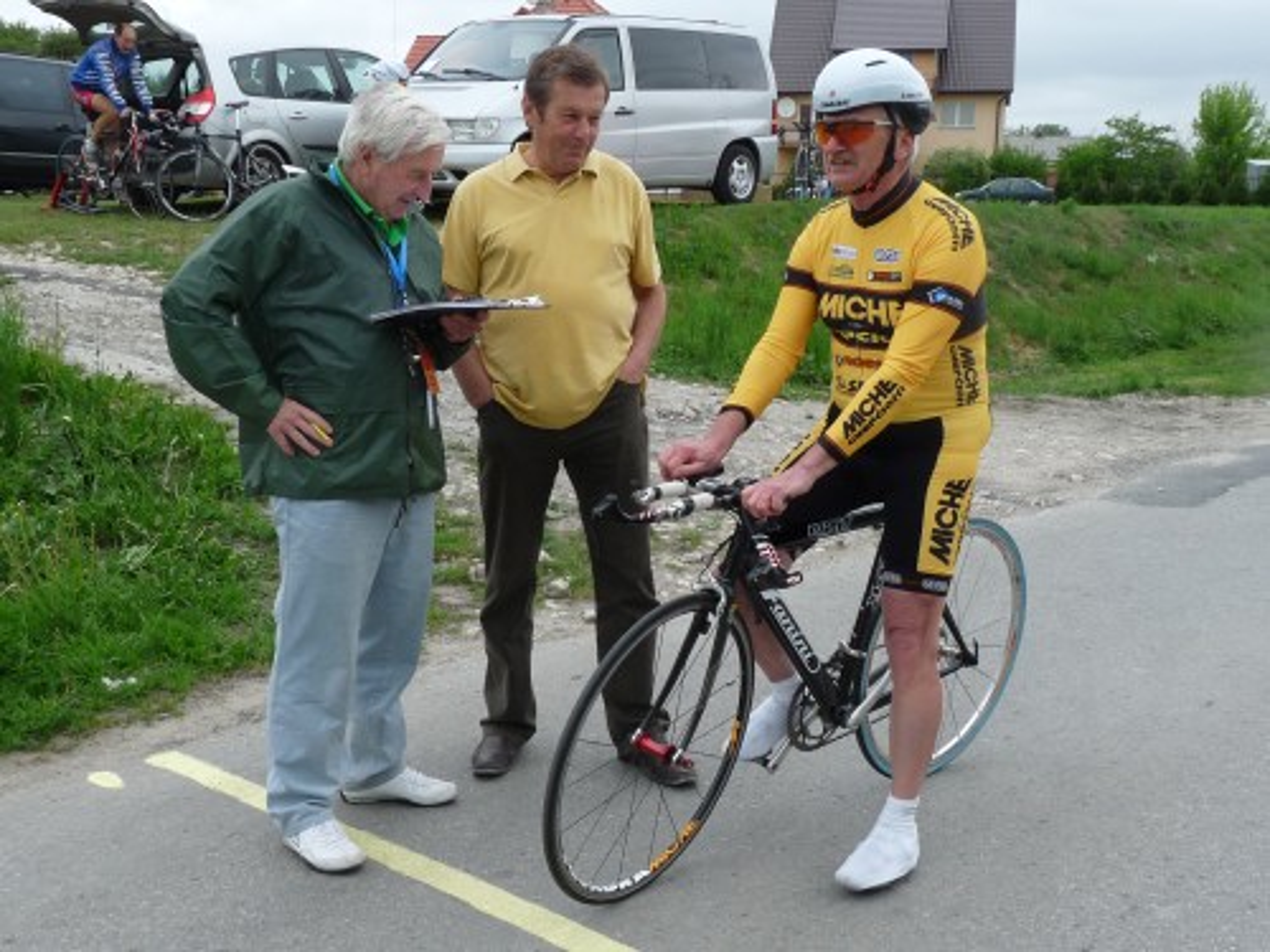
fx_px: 1504
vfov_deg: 35.1
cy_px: 476
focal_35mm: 41
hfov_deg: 45.8
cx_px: 635
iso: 100
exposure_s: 1/160
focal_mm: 5.2
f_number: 4
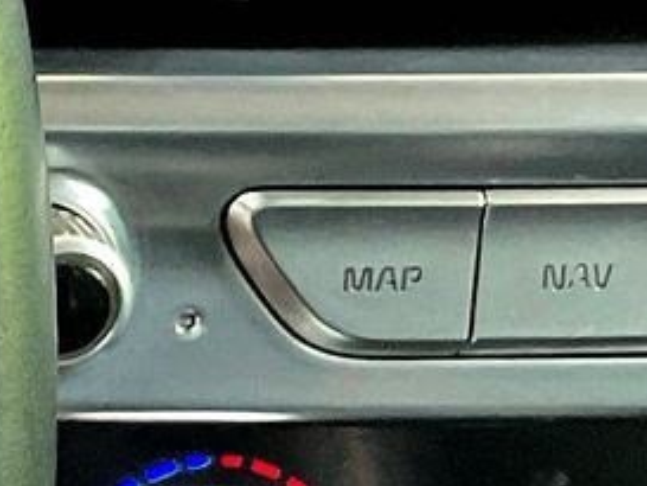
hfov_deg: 10.0
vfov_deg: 8.7
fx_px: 3179
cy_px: 469
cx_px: -984
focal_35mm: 170
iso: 200
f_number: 1.8
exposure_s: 1/60
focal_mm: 3
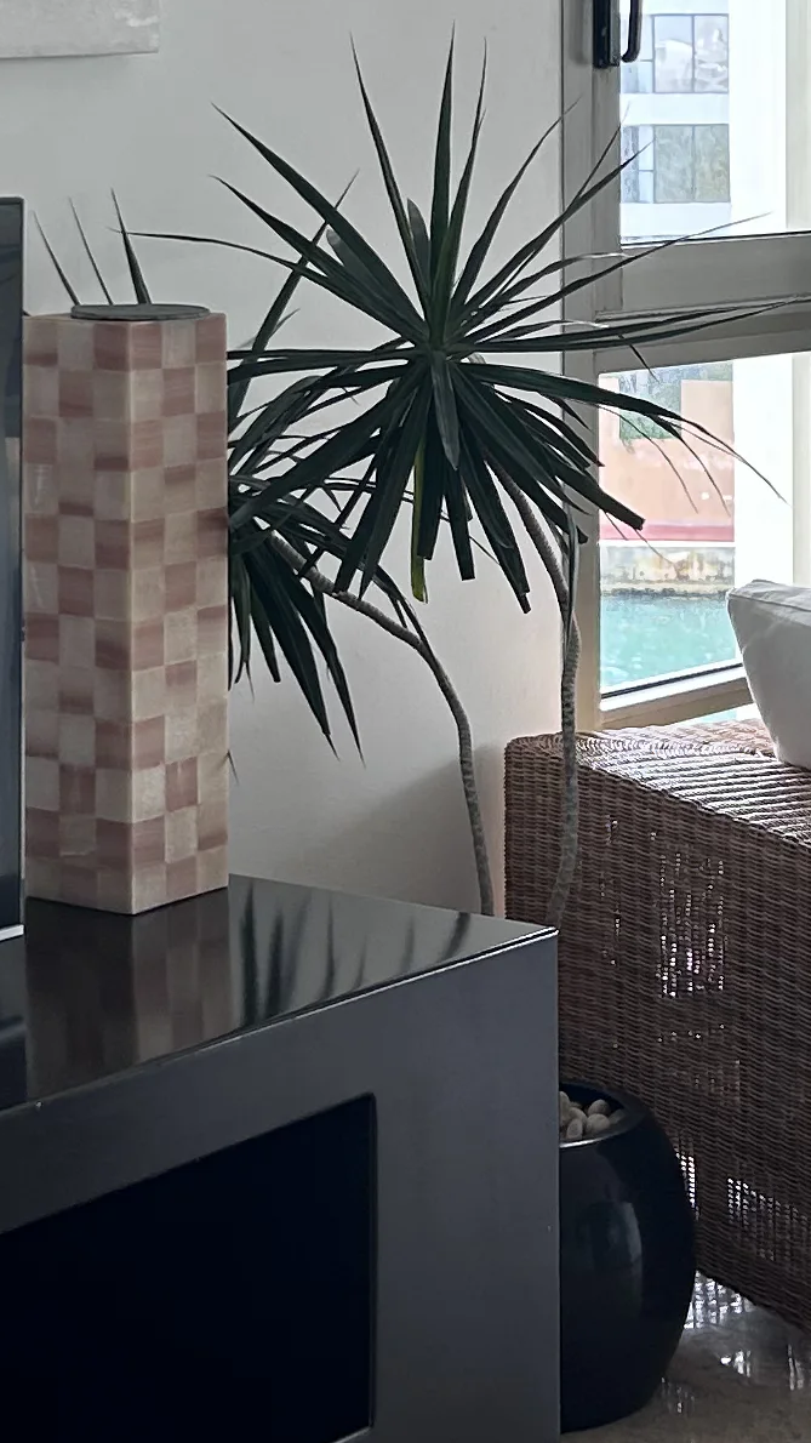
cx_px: 524
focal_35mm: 96
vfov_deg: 21.7
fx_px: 3672
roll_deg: +0.2
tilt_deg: -0.9
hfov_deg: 12.6
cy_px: 107
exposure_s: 1/261
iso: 40
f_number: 1.5
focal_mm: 5.7
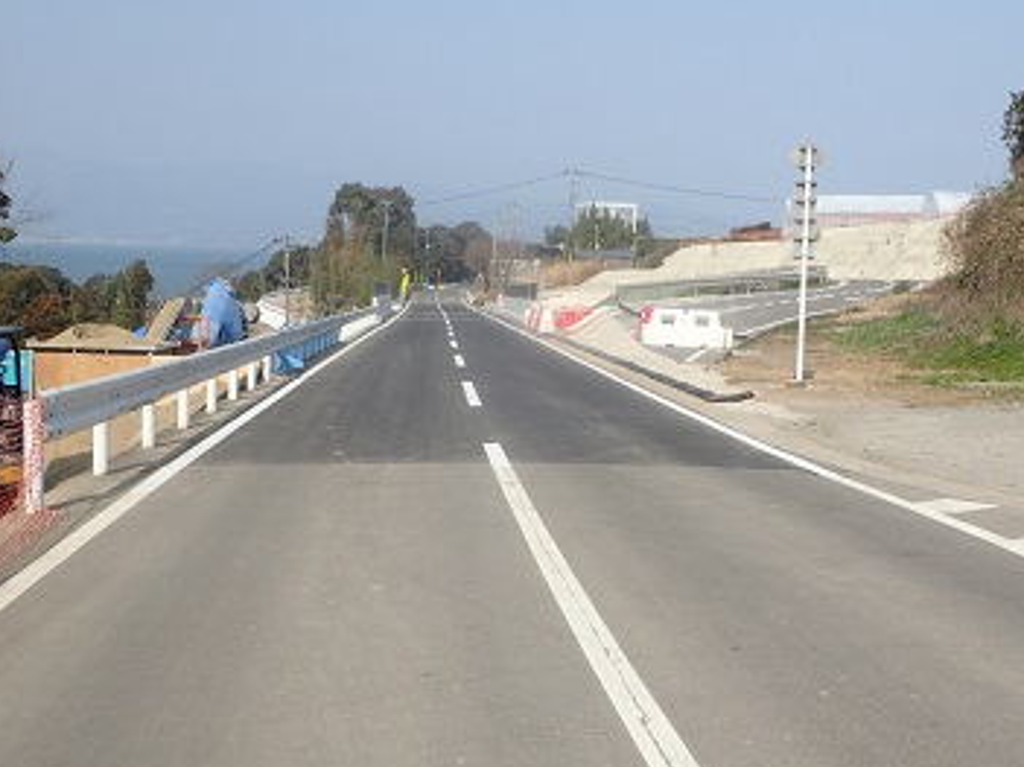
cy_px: 385
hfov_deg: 38.9
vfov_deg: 29.7
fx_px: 1449
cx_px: 560
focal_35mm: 49
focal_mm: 7.86
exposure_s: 1/800
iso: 100
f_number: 4
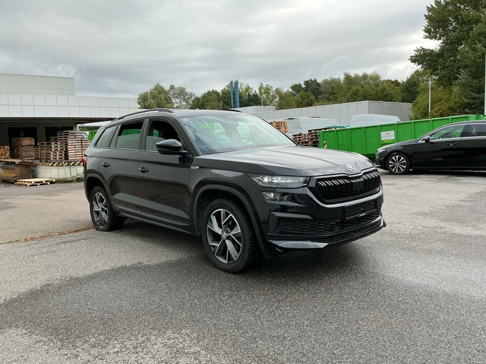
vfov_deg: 48.2
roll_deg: +2.5
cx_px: 243
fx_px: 407
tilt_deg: -6.3
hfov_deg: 61.7
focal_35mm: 29
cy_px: 182
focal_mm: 3
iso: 25
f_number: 1.8
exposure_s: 1/529
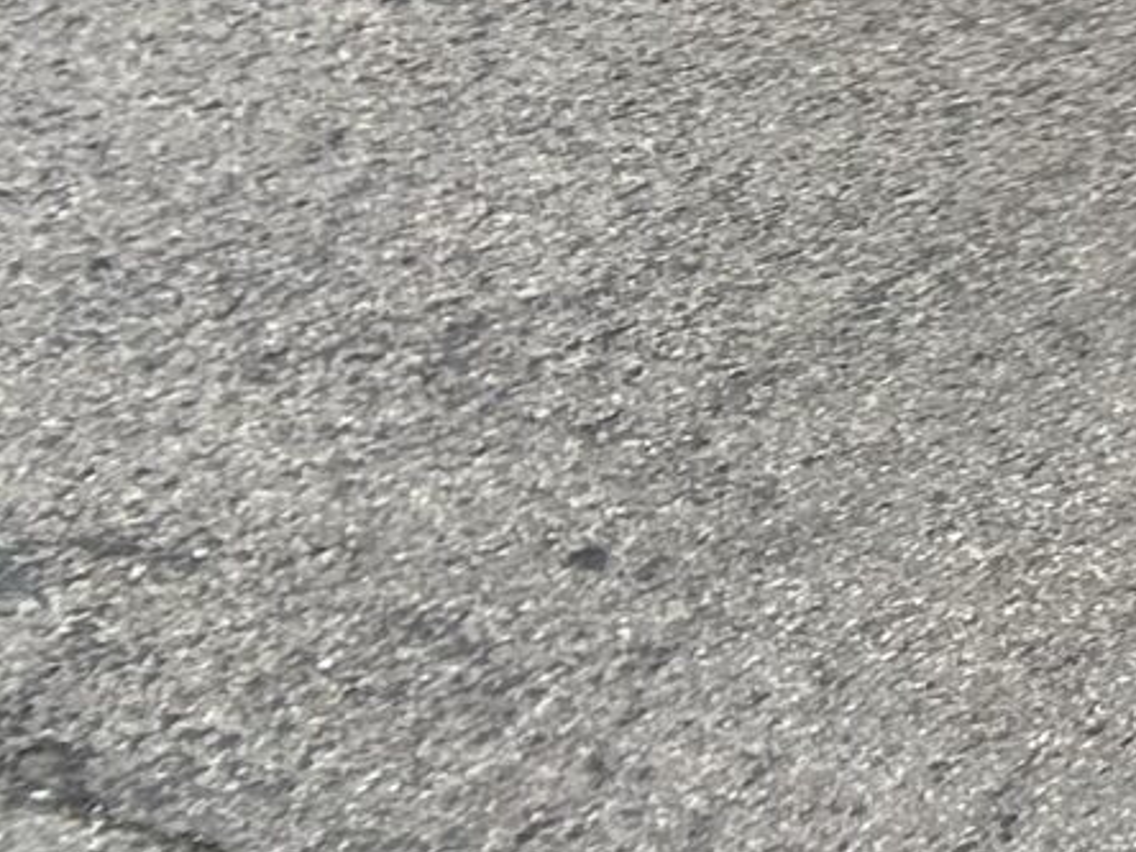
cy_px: -934
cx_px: 3272
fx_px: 4923
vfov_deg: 9.2
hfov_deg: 10.2
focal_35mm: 150
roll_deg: -0.5
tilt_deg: -13.8
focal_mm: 5.7
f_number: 1.5
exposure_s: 1/780
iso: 50
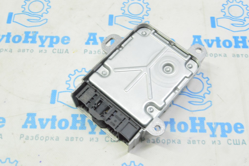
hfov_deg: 42.4
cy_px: 83
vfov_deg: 28.9
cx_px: 124
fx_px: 321
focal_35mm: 46
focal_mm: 31
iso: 6400
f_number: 20
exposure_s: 1/20
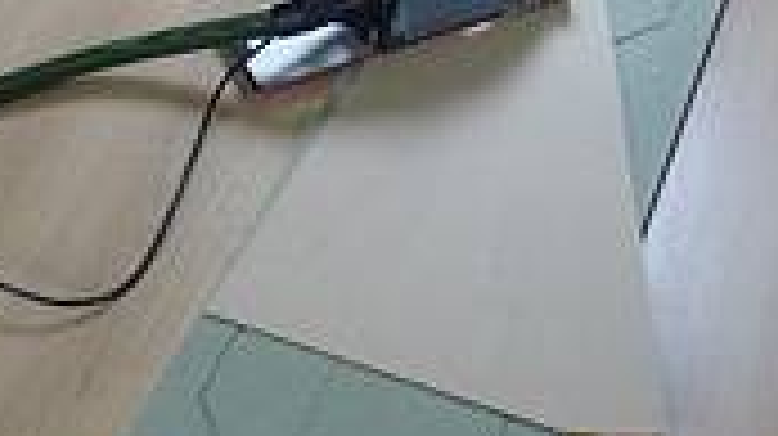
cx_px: 436
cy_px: 94
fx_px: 1505
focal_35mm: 73
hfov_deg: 29.0
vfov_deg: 16.4
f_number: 3.4
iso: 200
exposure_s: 1/30
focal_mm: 4.7
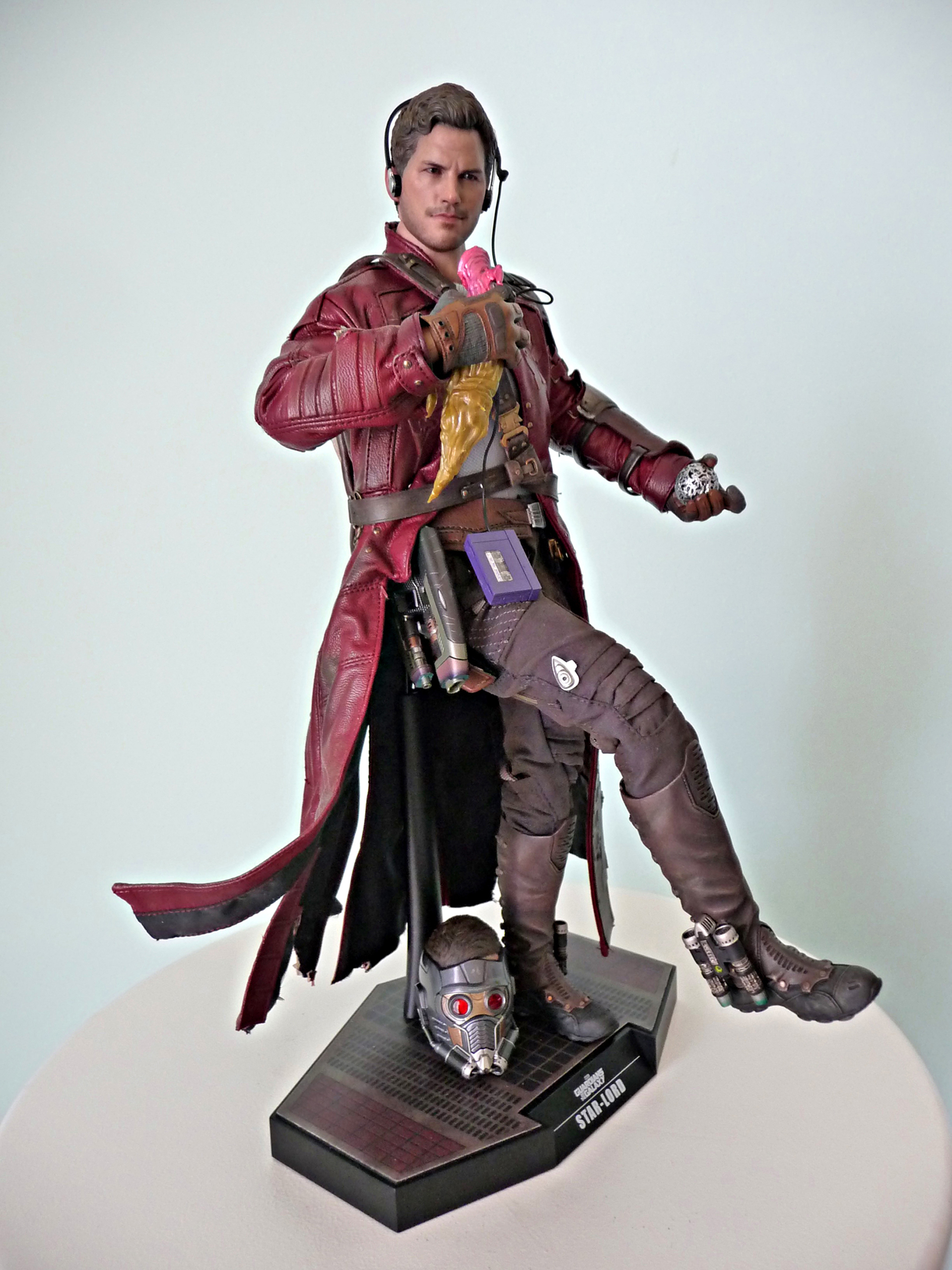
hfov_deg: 49.7
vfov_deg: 63.4
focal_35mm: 28
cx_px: 476
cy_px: 635
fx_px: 1027
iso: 400
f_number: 3.3
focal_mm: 4.7
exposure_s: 1/15
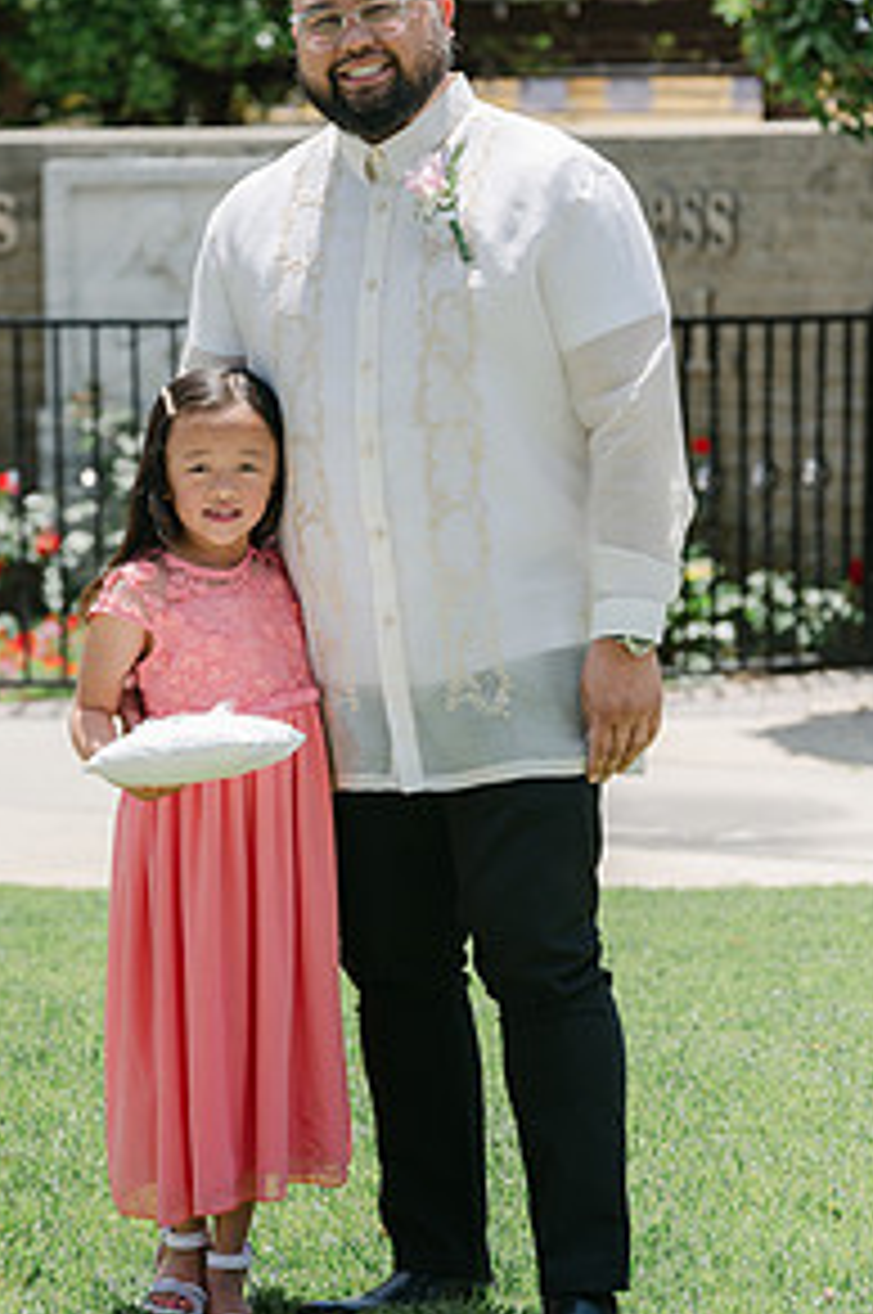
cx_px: 349
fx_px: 3938
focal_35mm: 108
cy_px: 572
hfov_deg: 12.6
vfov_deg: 18.9
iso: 100
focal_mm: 70
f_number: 2.8
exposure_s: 1/5000
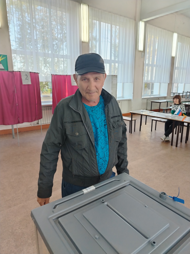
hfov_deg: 56.8
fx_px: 176
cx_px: 95
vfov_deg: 71.6
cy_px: 127
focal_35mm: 24
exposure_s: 1/100
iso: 575
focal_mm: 5.25
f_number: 1.75
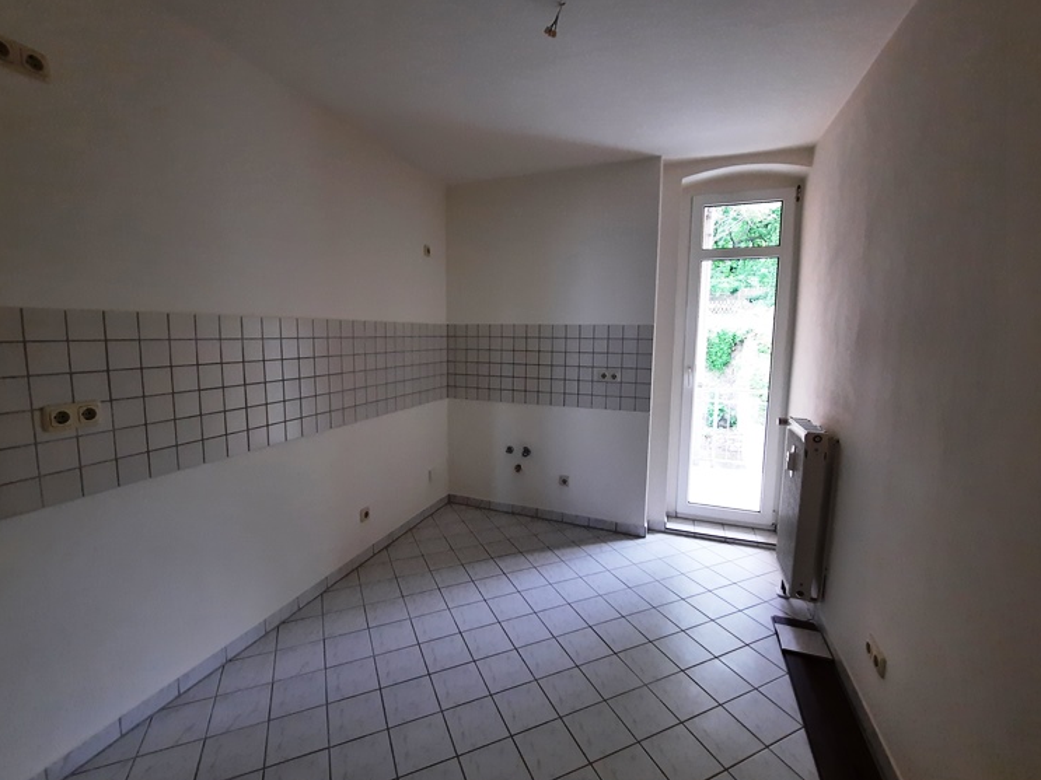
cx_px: 511
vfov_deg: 85.7
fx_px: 421
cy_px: 392
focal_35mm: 14
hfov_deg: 102.1
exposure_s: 1/50
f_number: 2.2
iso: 125
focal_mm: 1.74
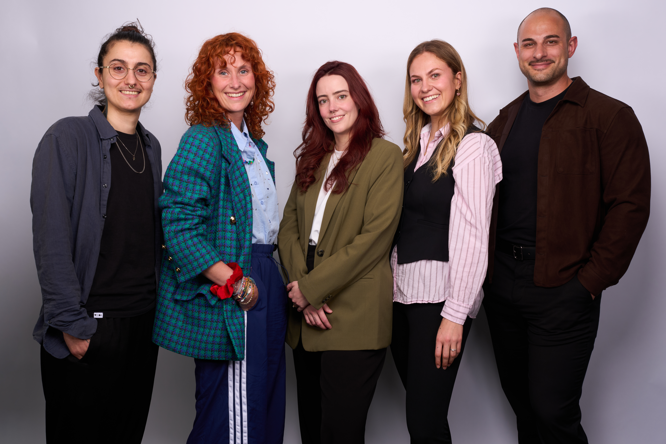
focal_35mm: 36
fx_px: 666
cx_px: 333
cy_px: 222
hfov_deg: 53.1
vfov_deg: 36.9
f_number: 9
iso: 200
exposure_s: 1/100
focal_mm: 36
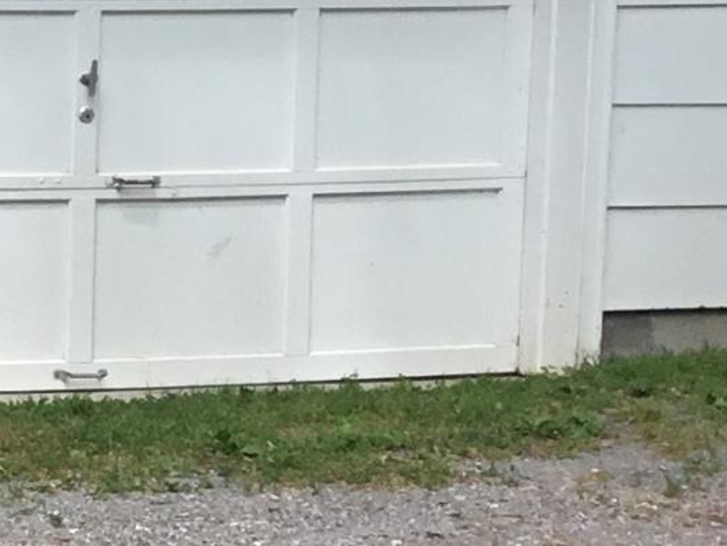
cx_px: -653
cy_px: 270
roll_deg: +0.1
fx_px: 3656
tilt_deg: -6.5
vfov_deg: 8.5
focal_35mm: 174
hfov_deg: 10.6
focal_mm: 3.3
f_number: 2.4
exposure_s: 1/936
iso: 25
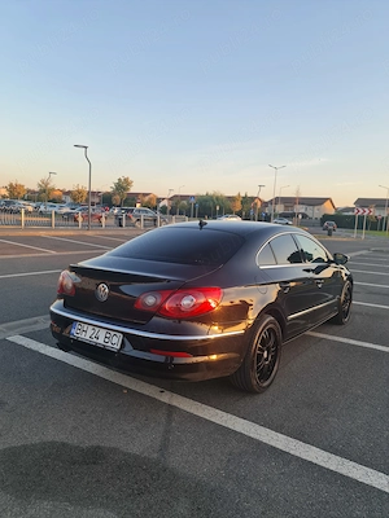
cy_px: 259
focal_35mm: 25
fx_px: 375
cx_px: 194
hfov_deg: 54.9
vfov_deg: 69.4
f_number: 1.8
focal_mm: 7
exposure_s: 1/100
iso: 50
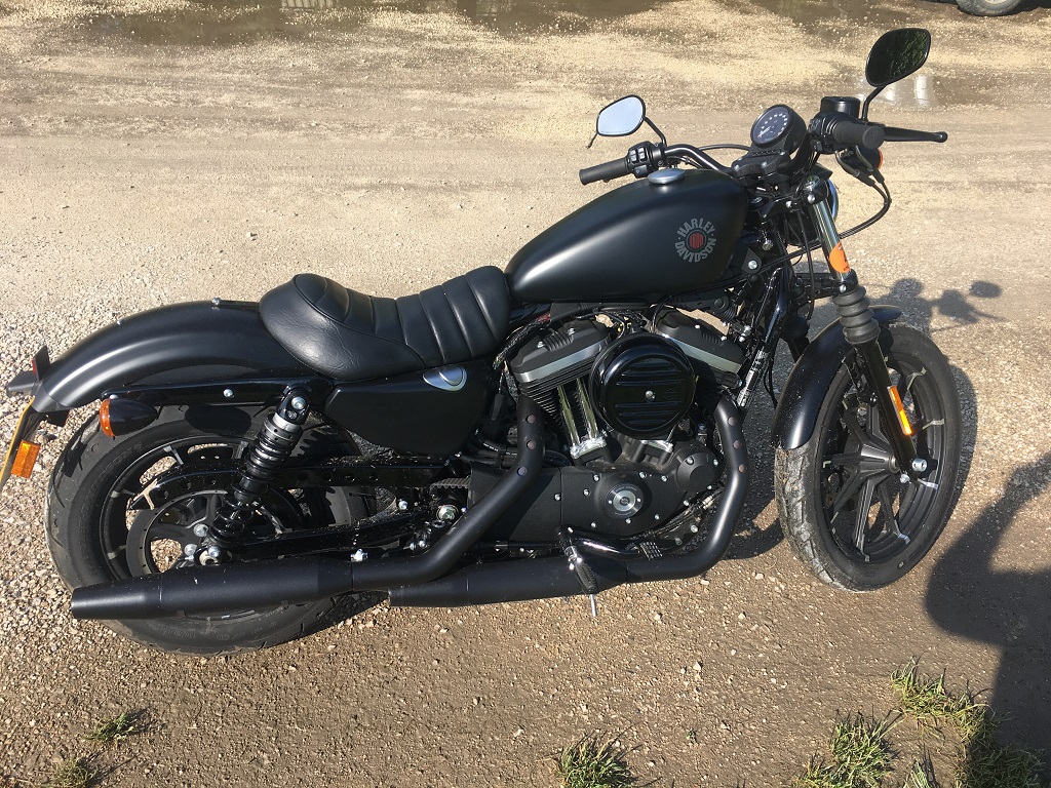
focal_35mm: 29
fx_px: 880
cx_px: 526
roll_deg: -2.5
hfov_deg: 61.7
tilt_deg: -34.9
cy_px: 394
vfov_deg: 48.2
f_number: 2.2
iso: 25
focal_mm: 4.15
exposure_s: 1/855
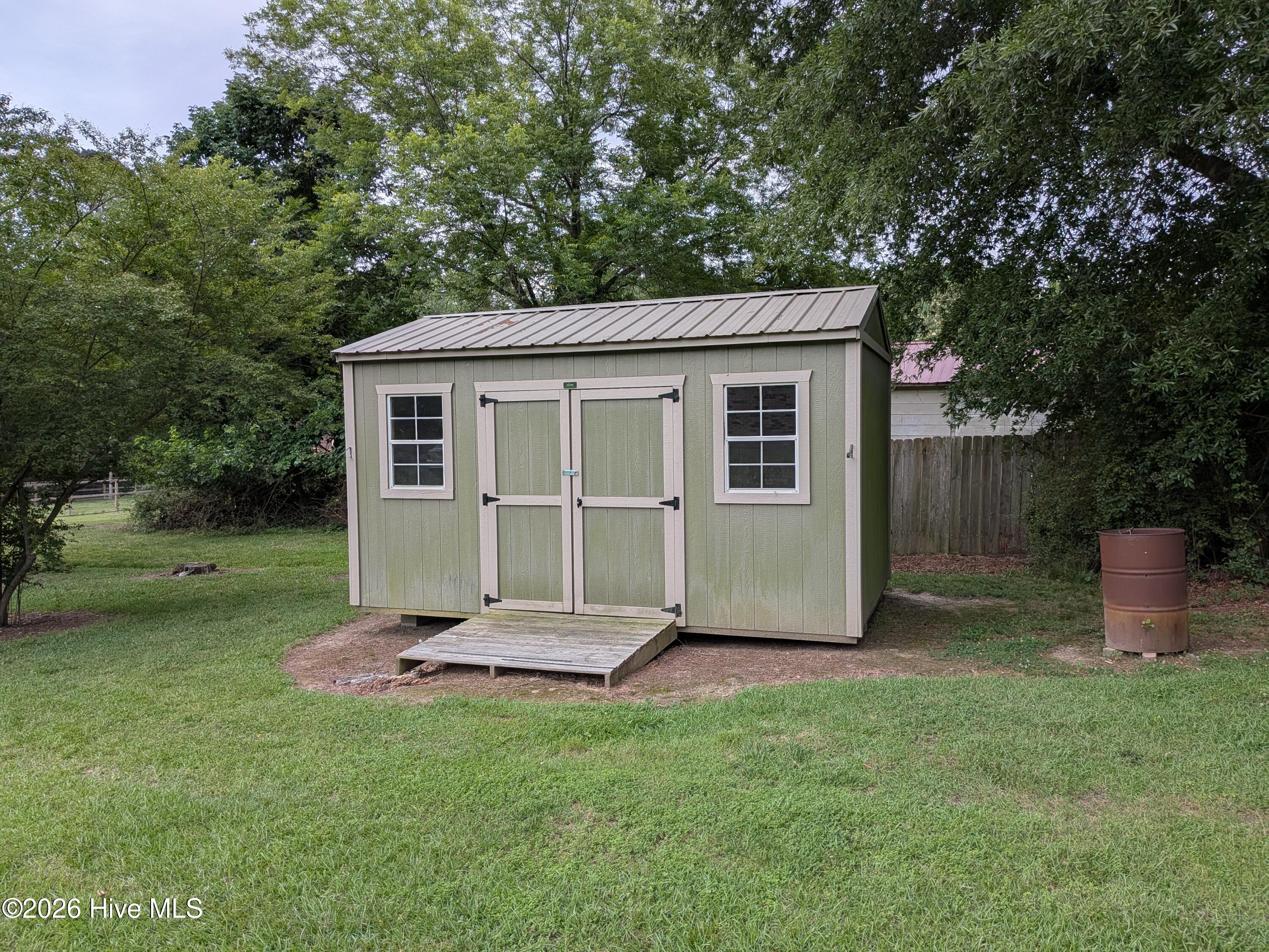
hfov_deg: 71.6
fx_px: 880
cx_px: 634
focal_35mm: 24
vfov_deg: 56.8
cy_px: 476
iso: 22
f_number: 1.7
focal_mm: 4.53
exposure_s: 1/393
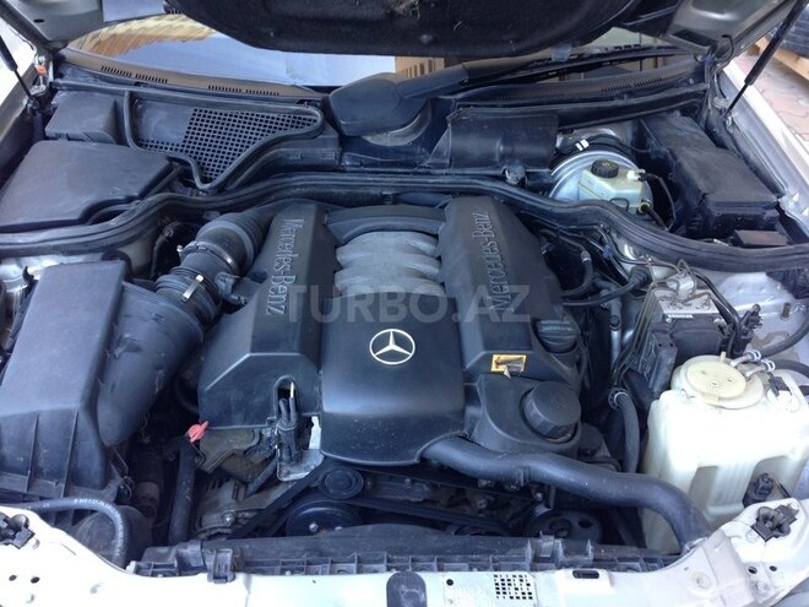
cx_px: 404
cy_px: 304
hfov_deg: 55.4
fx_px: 771
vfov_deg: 42.9
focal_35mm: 33
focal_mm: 4.12
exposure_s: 1/24
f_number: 2.4
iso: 50
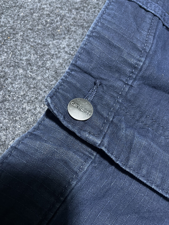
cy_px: 112
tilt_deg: -51.6
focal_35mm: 26
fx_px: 169
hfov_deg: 53.1
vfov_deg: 67.3
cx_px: 84
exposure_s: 1/50
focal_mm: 4.2
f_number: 1.6
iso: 160
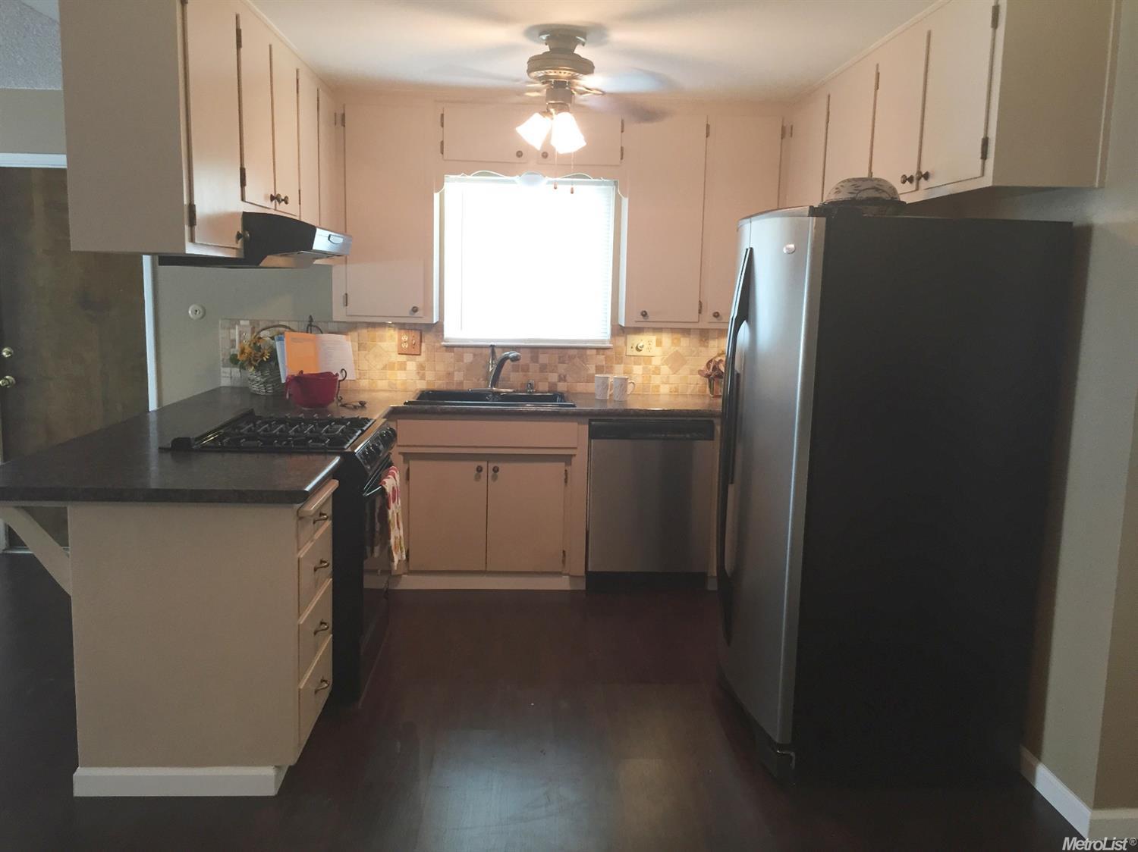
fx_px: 953
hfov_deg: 61.7
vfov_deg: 48.2
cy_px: 426
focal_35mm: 29
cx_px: 569
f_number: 2.2
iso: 100
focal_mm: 4.15
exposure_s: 1/30
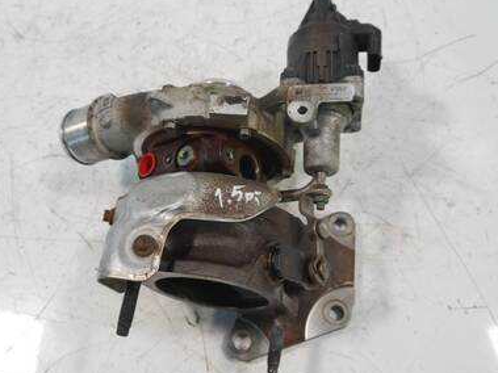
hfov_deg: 48.8
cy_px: 197
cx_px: 214
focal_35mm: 38
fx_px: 547
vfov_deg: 37.7
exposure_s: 1/60
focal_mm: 15
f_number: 3.6
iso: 500
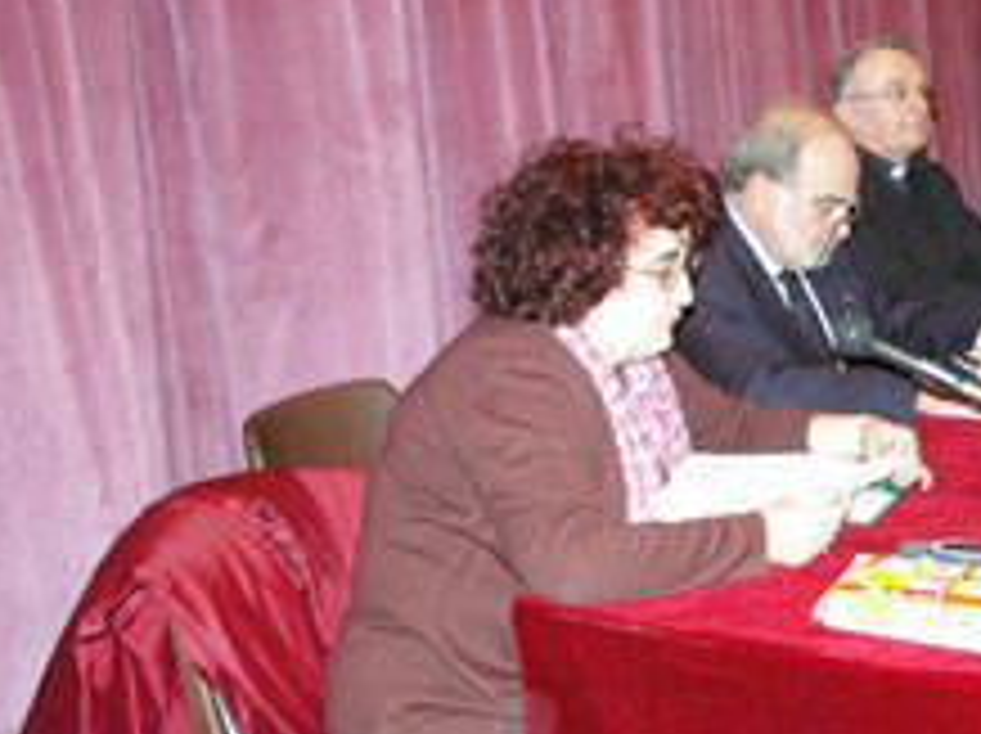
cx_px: 891
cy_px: 288
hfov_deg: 30.3
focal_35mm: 61
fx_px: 1723
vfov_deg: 24.0
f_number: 5.6
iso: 3200
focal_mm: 23
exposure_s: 1/45
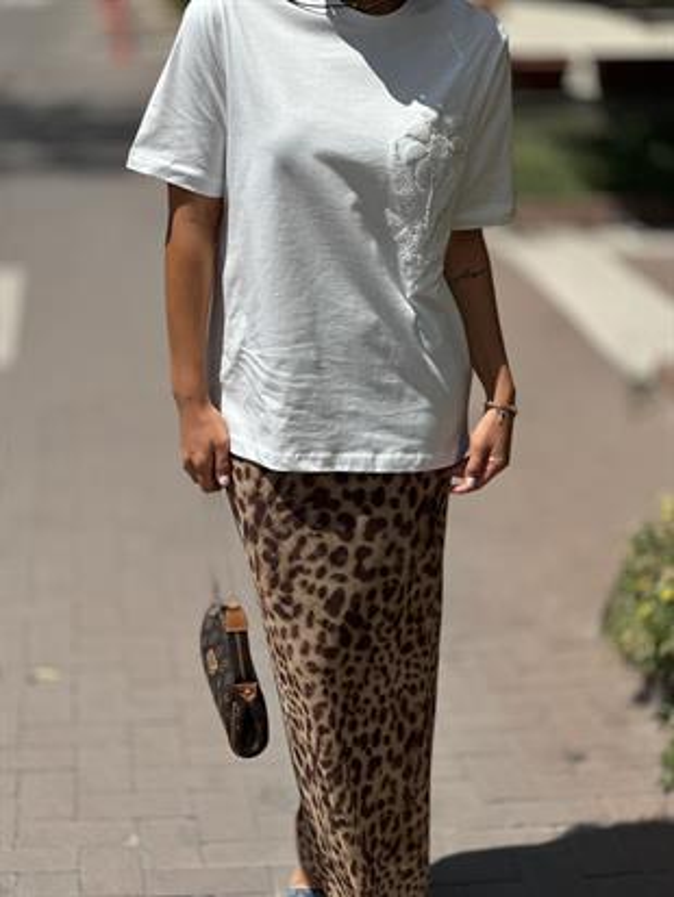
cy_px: 448
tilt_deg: -20.0
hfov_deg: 19.1
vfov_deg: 25.3
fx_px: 1998
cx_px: 337
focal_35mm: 77
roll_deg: -0.8
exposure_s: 1/2179
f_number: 2.8
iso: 32
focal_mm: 9
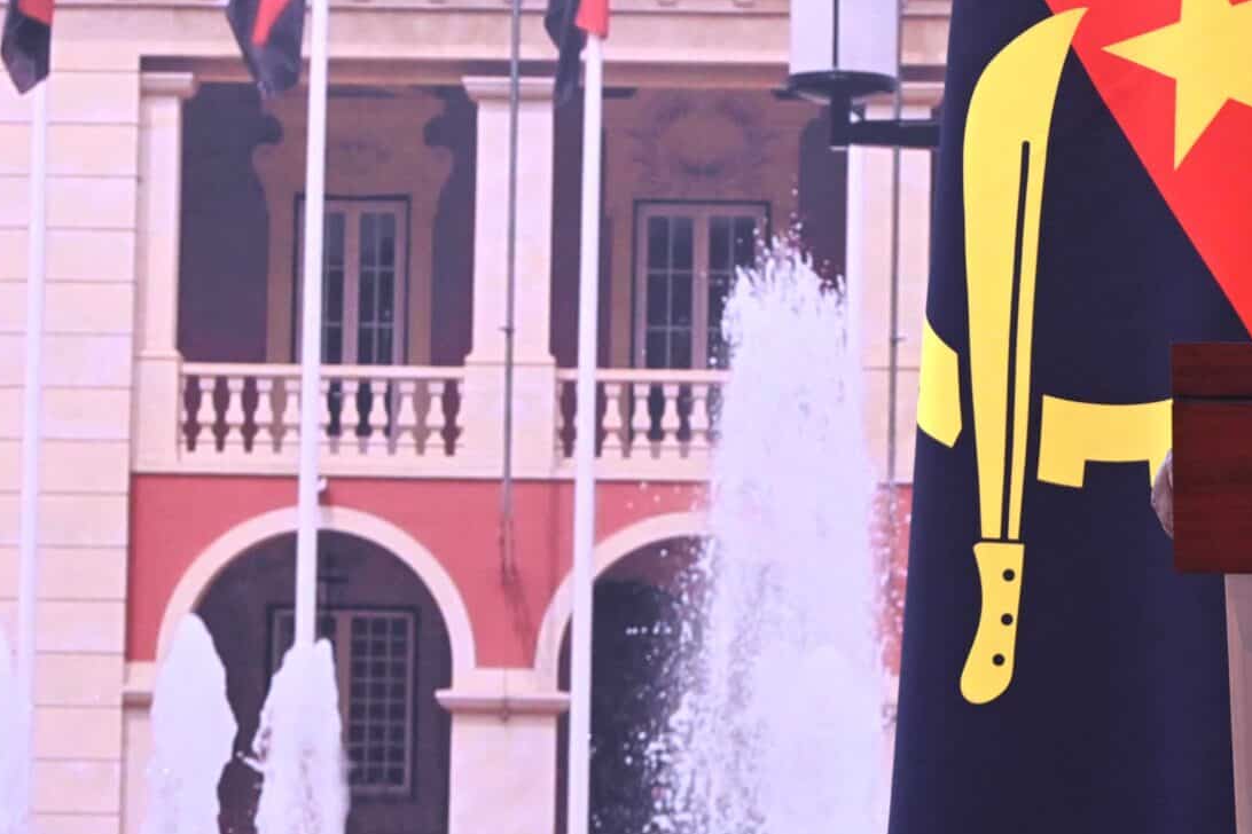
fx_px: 13458
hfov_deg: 5.3
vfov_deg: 3.6
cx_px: 523
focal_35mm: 387
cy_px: 628
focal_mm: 165
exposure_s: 1/250
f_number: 5.6
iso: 1250
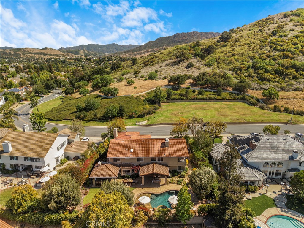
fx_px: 211
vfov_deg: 56.8
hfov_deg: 71.6
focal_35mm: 24
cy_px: 114
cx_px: 152
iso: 100
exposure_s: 1/400
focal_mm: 8.67
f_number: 1.8
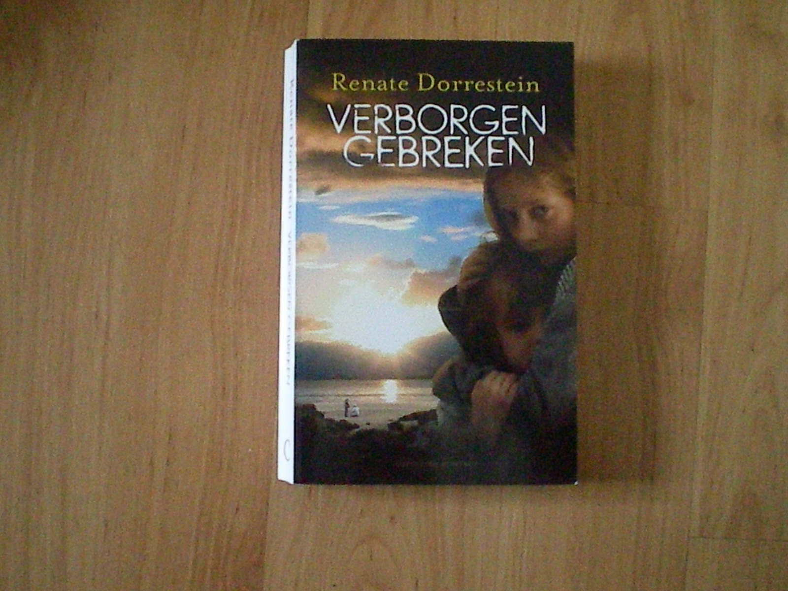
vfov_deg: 37.7
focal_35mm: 38
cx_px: 394
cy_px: 296
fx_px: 865
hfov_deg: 49.0
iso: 2178
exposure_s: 1/50
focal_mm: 6.3
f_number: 3.1
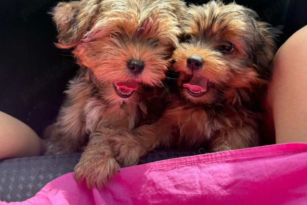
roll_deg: -10.8
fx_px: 290
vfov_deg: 38.8
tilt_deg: -39.7
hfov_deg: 55.8
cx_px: 155
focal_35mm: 34
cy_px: 87
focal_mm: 6.76
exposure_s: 1/637
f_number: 1.78
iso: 80
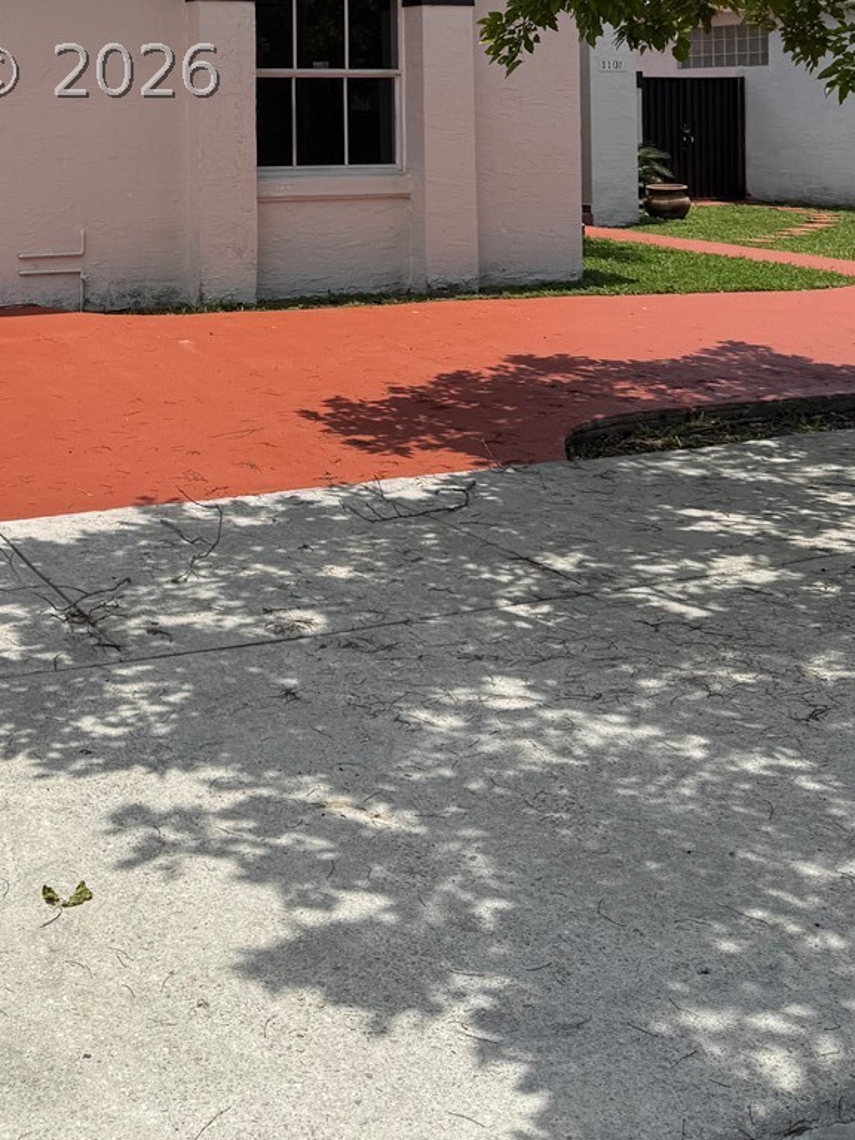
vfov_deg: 35.5
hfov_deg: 28.3
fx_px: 1647
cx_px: 132
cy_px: 71
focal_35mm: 50
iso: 80
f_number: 1.78
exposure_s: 1/8130
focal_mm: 6.76
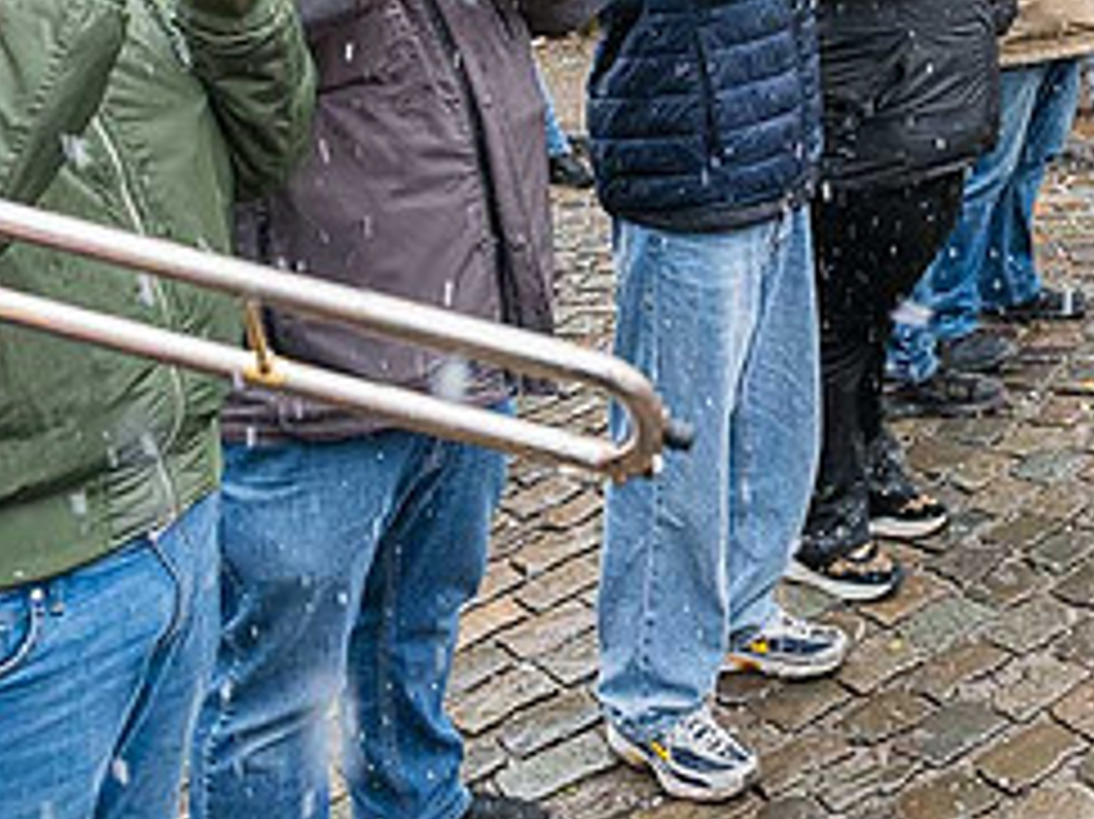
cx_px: 743
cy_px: 40
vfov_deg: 25.5
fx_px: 1737
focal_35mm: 55
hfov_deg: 34.6
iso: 1600
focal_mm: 24
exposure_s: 1/100
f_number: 5.6
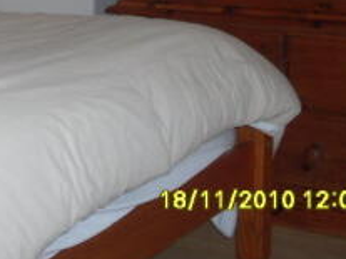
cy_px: -94
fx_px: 1069
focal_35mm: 107
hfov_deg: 17.6
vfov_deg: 13.3
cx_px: -54
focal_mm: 6.3
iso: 100
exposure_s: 1/45
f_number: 2.8
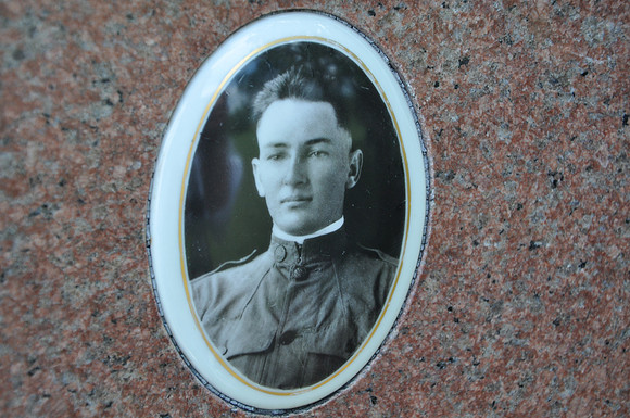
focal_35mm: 78
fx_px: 1363
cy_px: 209
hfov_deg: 26.0
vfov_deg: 17.4
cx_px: 315
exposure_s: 1/80
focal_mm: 52
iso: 400
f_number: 5
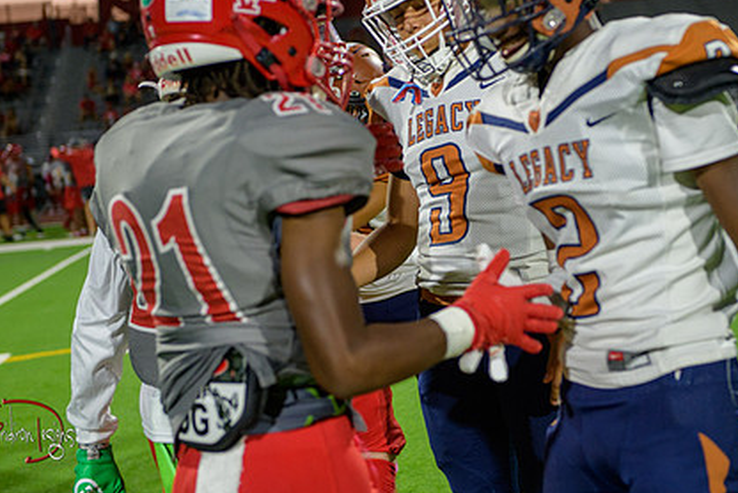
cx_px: 413
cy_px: 175
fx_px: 1600
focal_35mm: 78
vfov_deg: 17.5
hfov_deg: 26.0
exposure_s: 1/250
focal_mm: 56
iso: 1250
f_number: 2.8
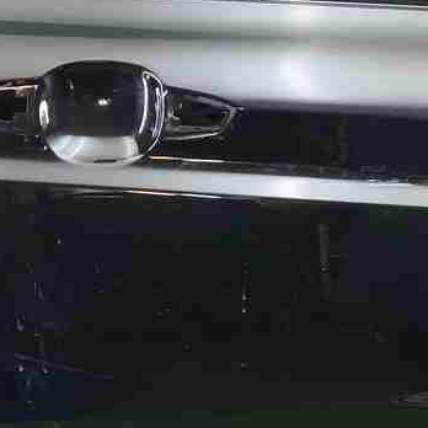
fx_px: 1329
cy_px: 96
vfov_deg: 18.2
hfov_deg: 17.7
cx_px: 462
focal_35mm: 95
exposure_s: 1/50
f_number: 1.8
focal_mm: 5.4
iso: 214
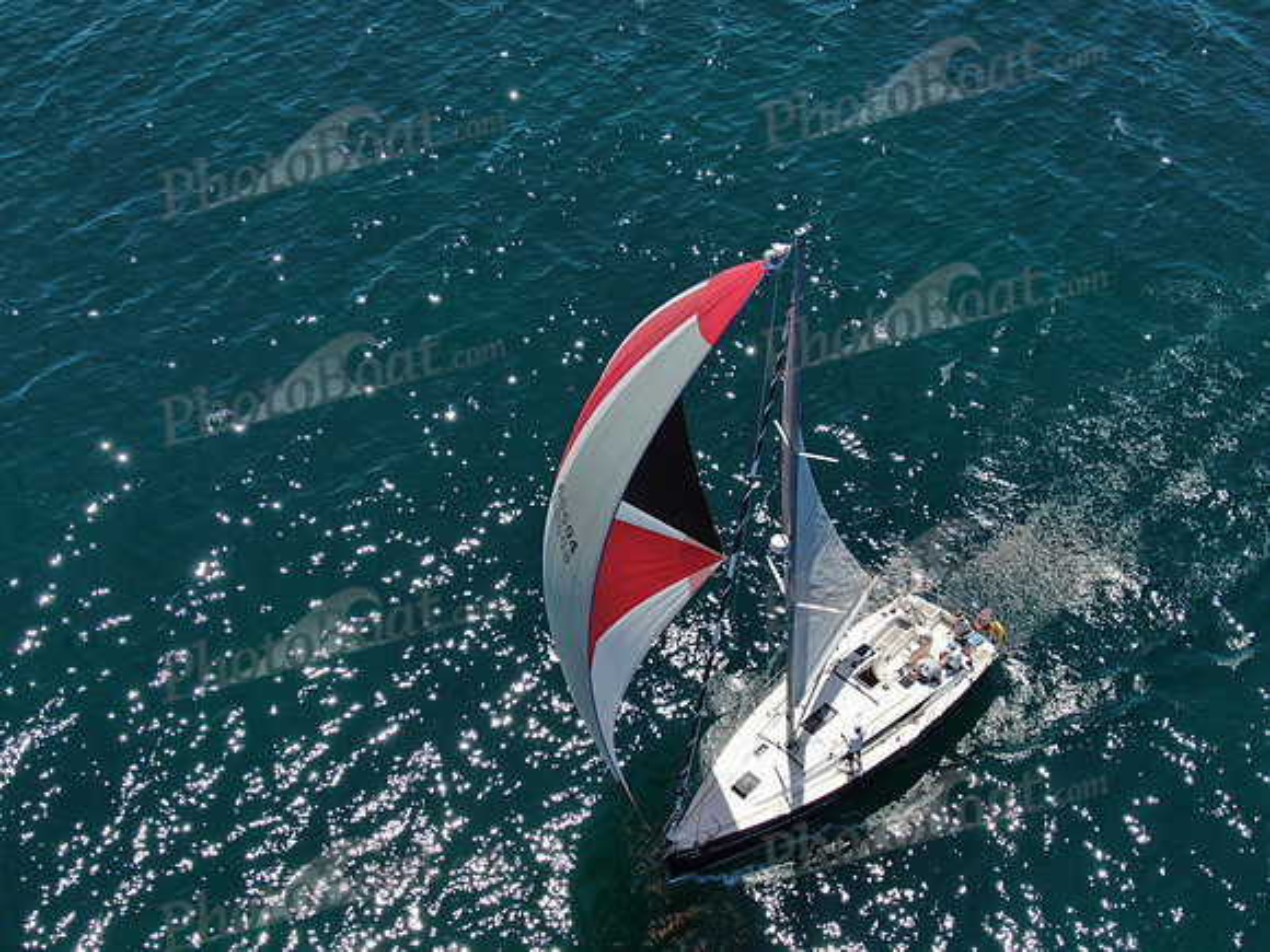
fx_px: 1761
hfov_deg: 39.7
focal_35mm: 48
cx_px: 635
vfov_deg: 30.3
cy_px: 476
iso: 100
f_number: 3.8
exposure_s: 1/800
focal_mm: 8.6
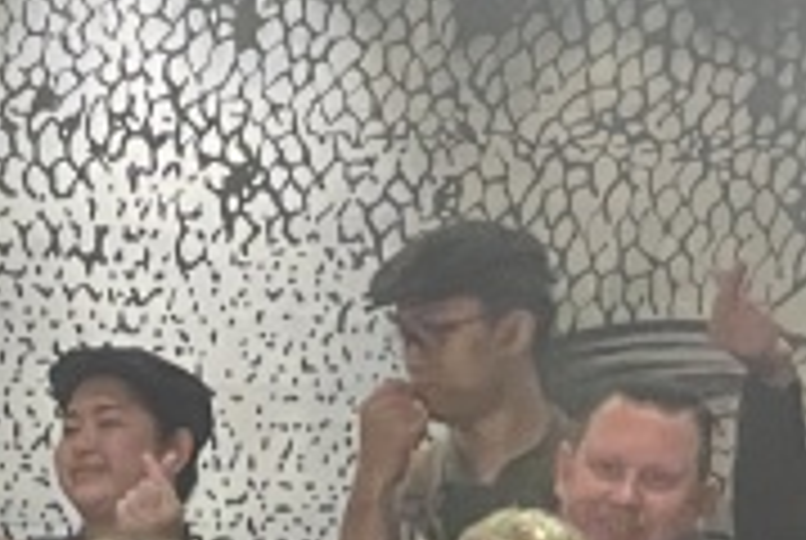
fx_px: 7827
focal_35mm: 349
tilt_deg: -2.1
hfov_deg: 5.9
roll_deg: -0.4
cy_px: 785
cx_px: 77
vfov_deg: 3.9
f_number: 2.2
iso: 800
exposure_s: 1/50
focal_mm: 7.5
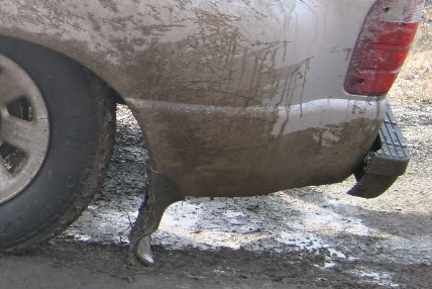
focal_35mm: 87
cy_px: 75
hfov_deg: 22.0
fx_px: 1045
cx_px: -58
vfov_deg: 15.7
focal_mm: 5.8
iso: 80
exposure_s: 1/350
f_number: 2.8
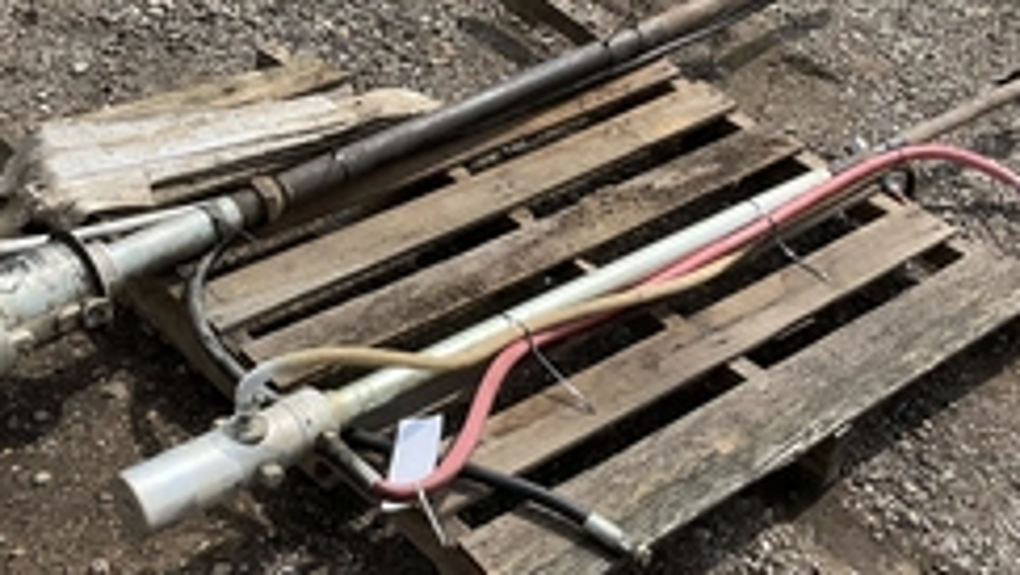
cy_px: 252
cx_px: 500
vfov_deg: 23.1
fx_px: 1407
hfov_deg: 39.8
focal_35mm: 52
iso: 25
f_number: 1.8
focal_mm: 3
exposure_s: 1/1675
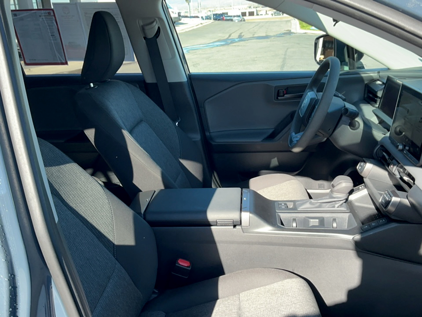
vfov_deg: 46.8
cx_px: 211
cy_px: 158
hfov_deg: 60.0
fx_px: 366
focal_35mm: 30
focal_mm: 3
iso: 20
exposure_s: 1/159
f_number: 1.8
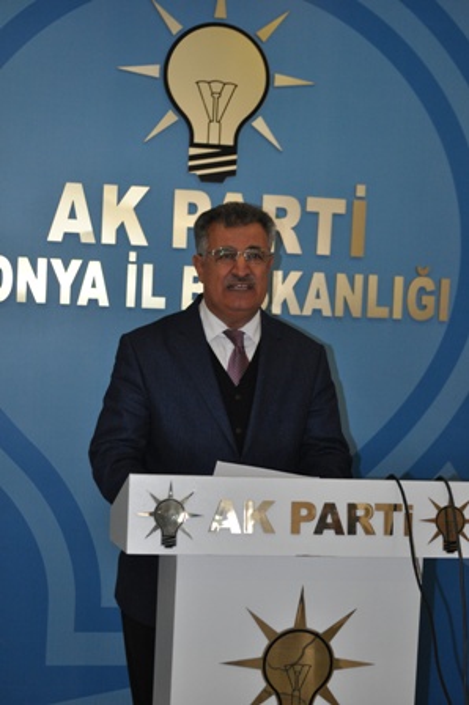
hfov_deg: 22.6
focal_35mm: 60
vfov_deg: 33.4
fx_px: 1174
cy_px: 352
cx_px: 234
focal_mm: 40
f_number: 5.3
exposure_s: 1/60
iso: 800
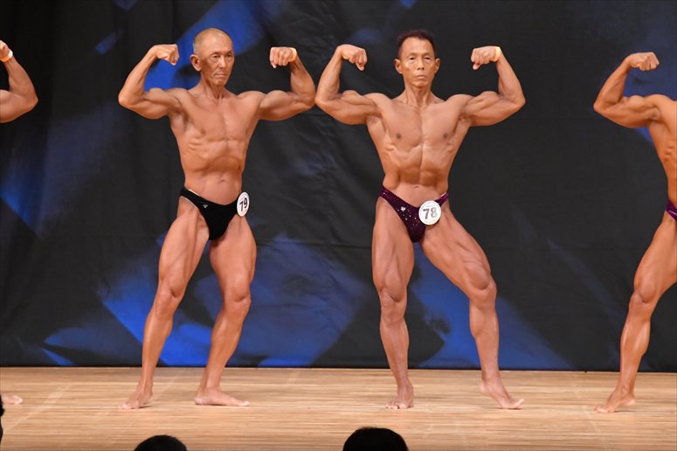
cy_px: 226
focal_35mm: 300
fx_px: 5639
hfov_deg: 6.9
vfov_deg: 4.6
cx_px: 338
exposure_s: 1/400
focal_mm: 200
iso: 6400
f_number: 5.6
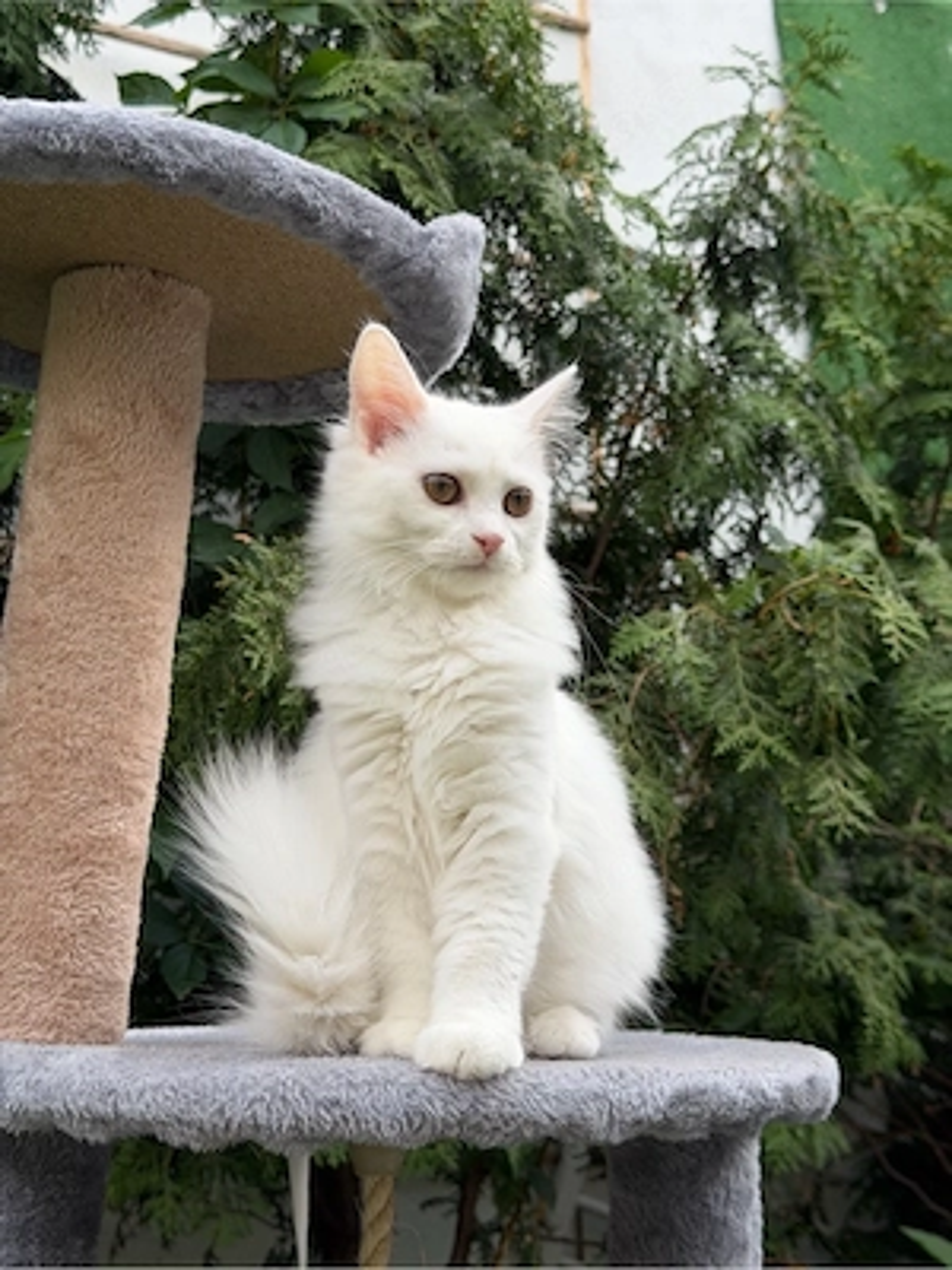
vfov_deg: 39.7
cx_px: 476
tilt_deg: +14.4
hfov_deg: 30.3
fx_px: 1760
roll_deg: -1.3
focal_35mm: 48
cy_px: 635
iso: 64
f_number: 1.78
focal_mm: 6.76
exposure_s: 1/561
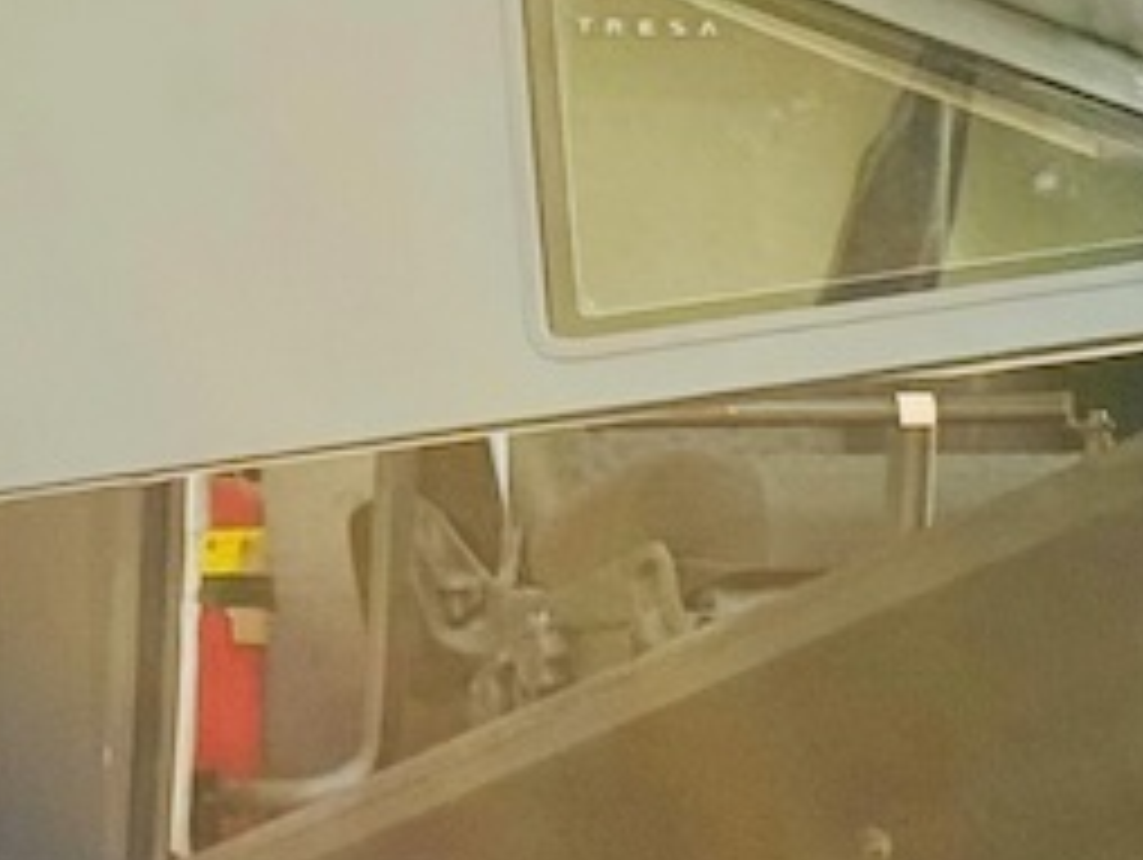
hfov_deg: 7.6
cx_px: 1289
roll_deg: +0.8
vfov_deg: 5.8
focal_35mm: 258
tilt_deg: +3.7
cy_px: 527
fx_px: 8527
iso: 64
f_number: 1.78
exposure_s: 1/261
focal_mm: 6.76
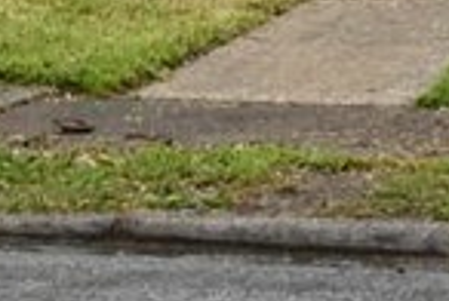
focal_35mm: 267
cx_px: 412
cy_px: -574
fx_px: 3337
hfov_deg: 7.7
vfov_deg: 4.9
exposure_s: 1/250
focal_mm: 24
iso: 200
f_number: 6.3
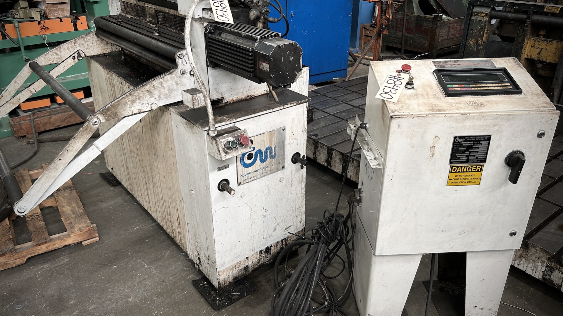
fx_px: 433
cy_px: 147
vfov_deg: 40.1
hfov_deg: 66.1
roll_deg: +1.1
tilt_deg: -26.0
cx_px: 280
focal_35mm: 29
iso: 80
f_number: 1.5
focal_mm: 5.7
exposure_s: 1/60
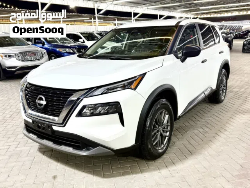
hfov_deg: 71.6
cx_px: 125
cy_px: 94
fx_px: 173
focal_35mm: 24
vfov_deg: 56.8
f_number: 1.78
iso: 125
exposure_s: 1/100
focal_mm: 6.76
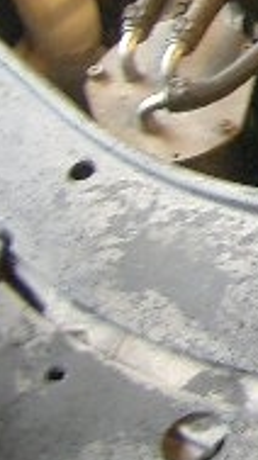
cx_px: 759
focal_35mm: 129
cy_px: -105
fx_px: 1572
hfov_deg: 8.1
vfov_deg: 15.9
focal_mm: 5.8
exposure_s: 1/13
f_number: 2.6
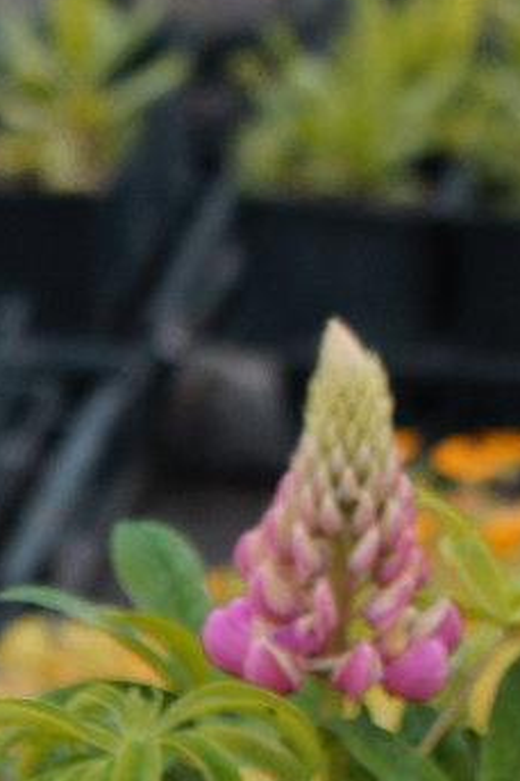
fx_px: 6240
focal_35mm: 288
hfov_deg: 4.8
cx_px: -159
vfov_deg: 7.2
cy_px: 163
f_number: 5.6
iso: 160
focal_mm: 55
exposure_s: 1/100
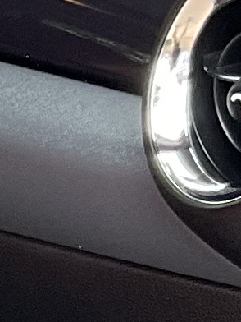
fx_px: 2766
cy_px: 550
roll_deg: +0.2
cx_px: -739
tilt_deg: -23.6
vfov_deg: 6.5
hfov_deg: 4.6
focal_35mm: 298
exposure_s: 1/122
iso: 32
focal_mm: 3
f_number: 1.8
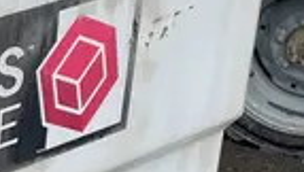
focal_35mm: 145
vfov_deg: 8.4
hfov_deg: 13.8
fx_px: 1171
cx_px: -166
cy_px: 105
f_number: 1.6
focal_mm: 4.2
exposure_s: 1/831
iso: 32
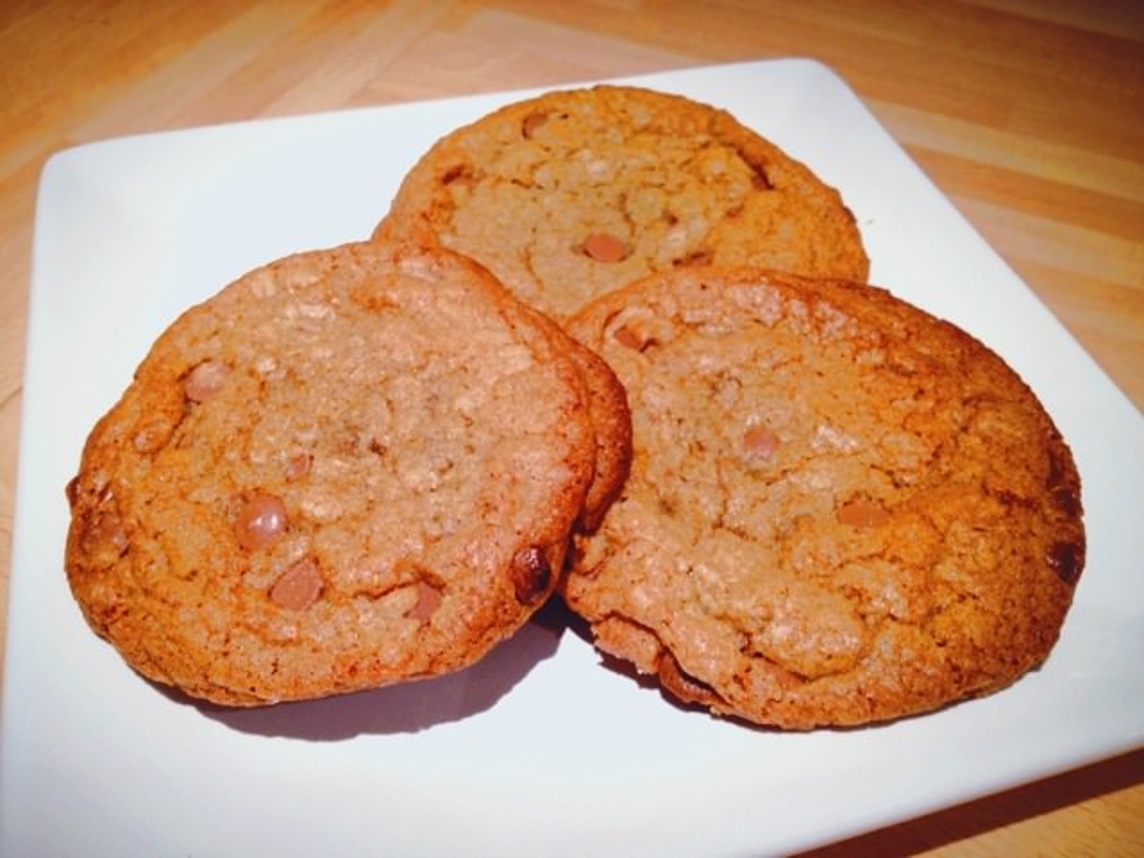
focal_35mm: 35
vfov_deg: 40.7
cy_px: 429
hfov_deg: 52.6
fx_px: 1157
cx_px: 572
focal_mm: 4.28
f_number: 2.4
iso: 100
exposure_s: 1/20
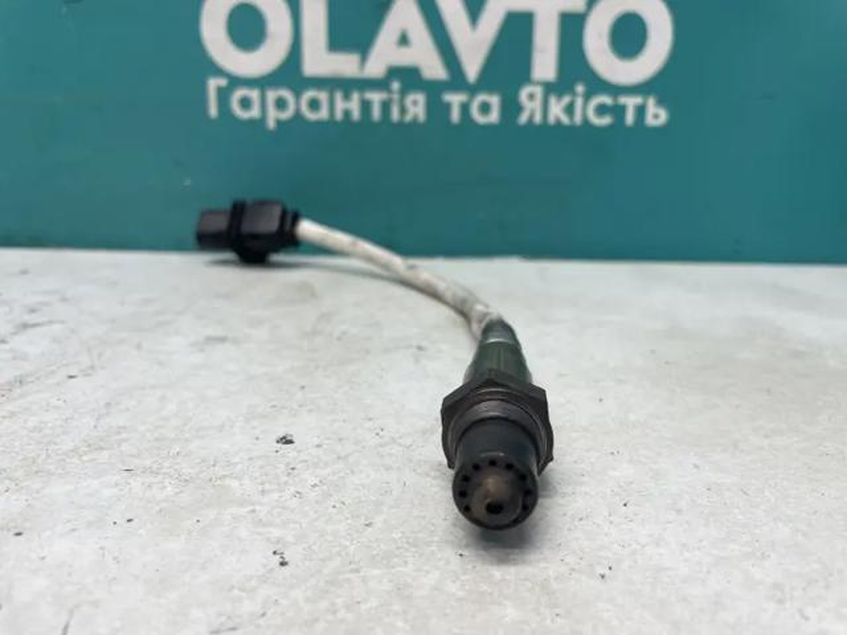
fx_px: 636
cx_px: 424
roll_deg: -0.1
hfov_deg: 67.3
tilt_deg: -13.5
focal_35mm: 26
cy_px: 318
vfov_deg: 53.1
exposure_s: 1/100
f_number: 1.6
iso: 64
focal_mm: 4.2
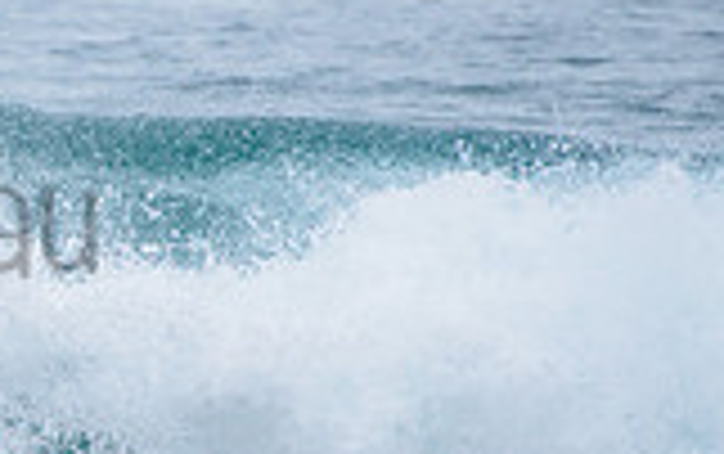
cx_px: -378
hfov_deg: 1.1
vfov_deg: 0.7
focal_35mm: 1832
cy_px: 169
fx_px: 36186
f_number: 5.6
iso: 280
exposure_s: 1/2000
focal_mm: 500
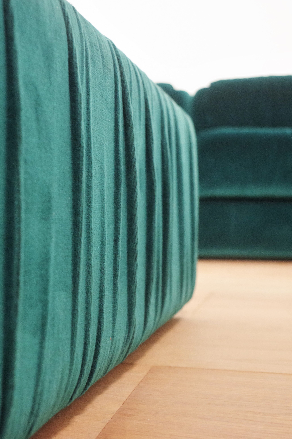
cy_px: 216
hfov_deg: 24.2
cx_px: 56
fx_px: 669
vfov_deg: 36.2
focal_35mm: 55
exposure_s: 1/60
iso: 1600
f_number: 4
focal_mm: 24.38
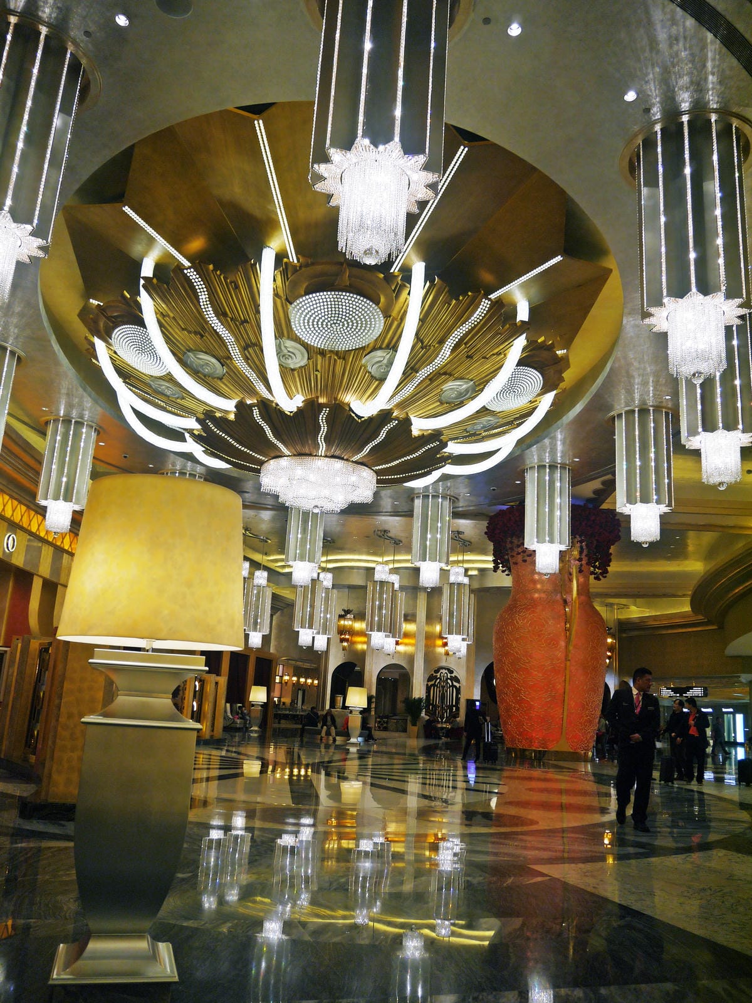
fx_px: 811
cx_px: 376
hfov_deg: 49.7
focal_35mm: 28
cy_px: 502
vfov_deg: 63.4
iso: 160
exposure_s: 1/60
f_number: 3.5
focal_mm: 14
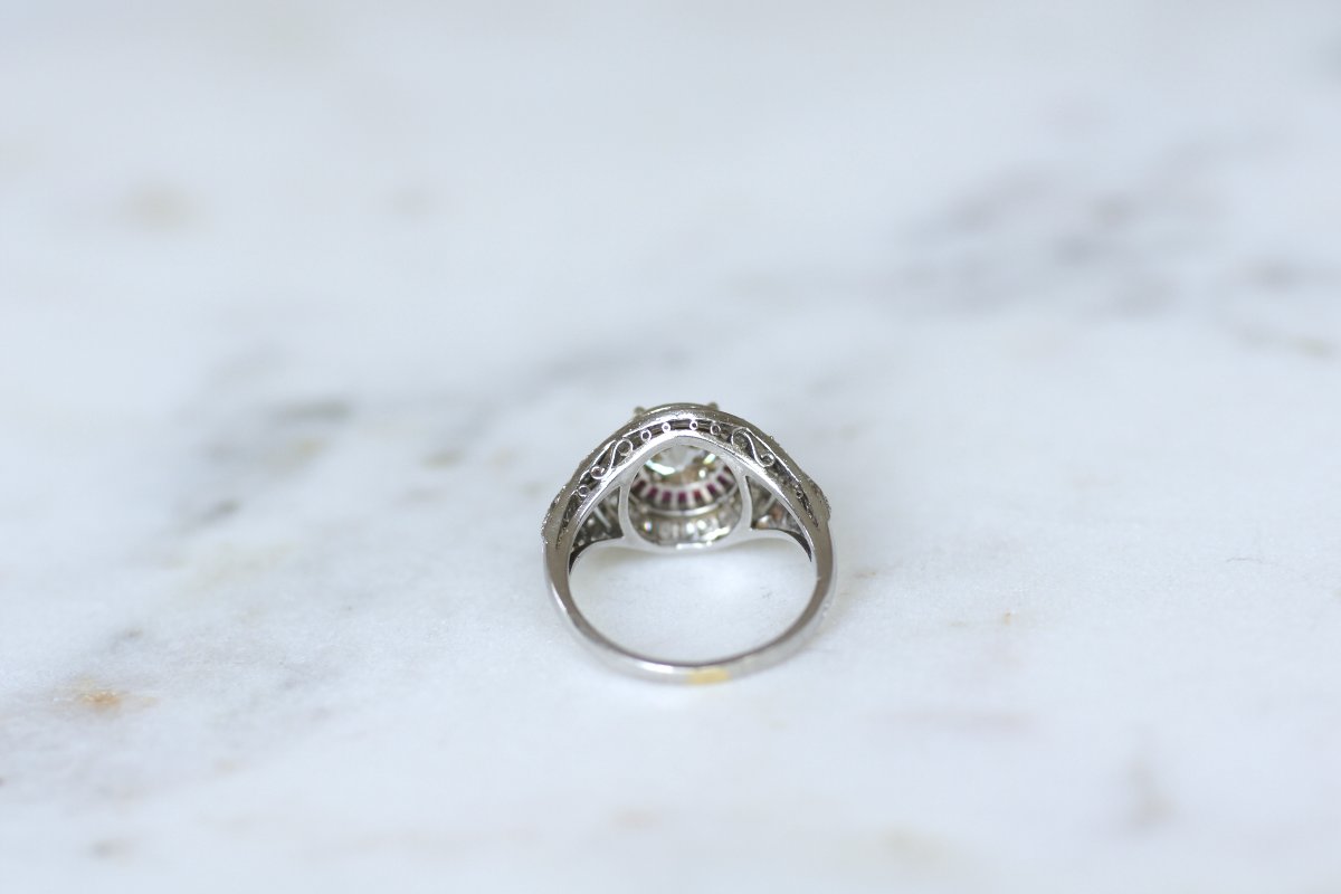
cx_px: 670
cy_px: 447
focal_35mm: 105
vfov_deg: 13.0
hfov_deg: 19.5
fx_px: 3911
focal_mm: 70
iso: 200
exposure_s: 1/125
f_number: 4
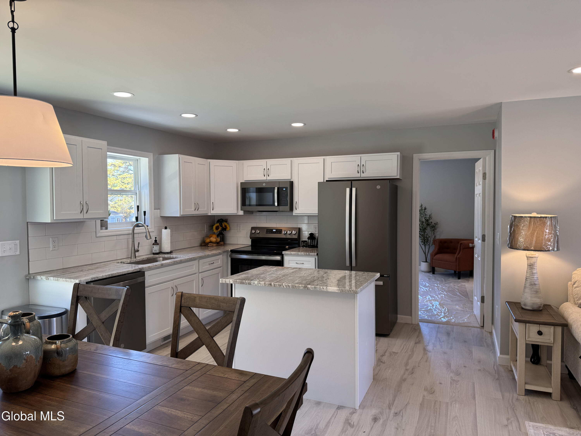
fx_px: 403
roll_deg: +0.4
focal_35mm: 24
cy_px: 218
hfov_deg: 71.6
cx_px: 290
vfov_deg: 56.8
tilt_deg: -3.1
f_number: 1.78
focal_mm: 6.76
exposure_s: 1/120
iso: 80
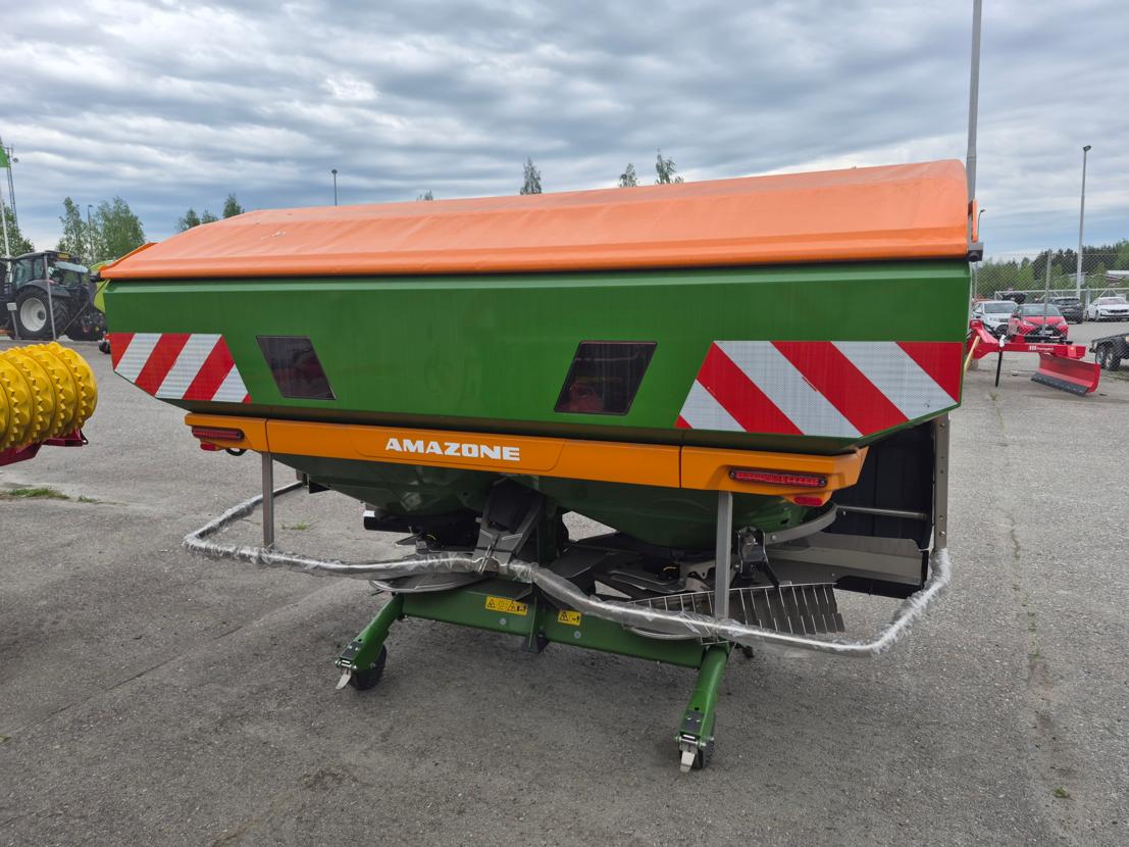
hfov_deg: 73.9
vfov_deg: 58.9
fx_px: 750
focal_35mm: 23
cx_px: 564
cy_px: 424
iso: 80
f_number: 1.8
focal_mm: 5.4
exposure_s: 1/2536
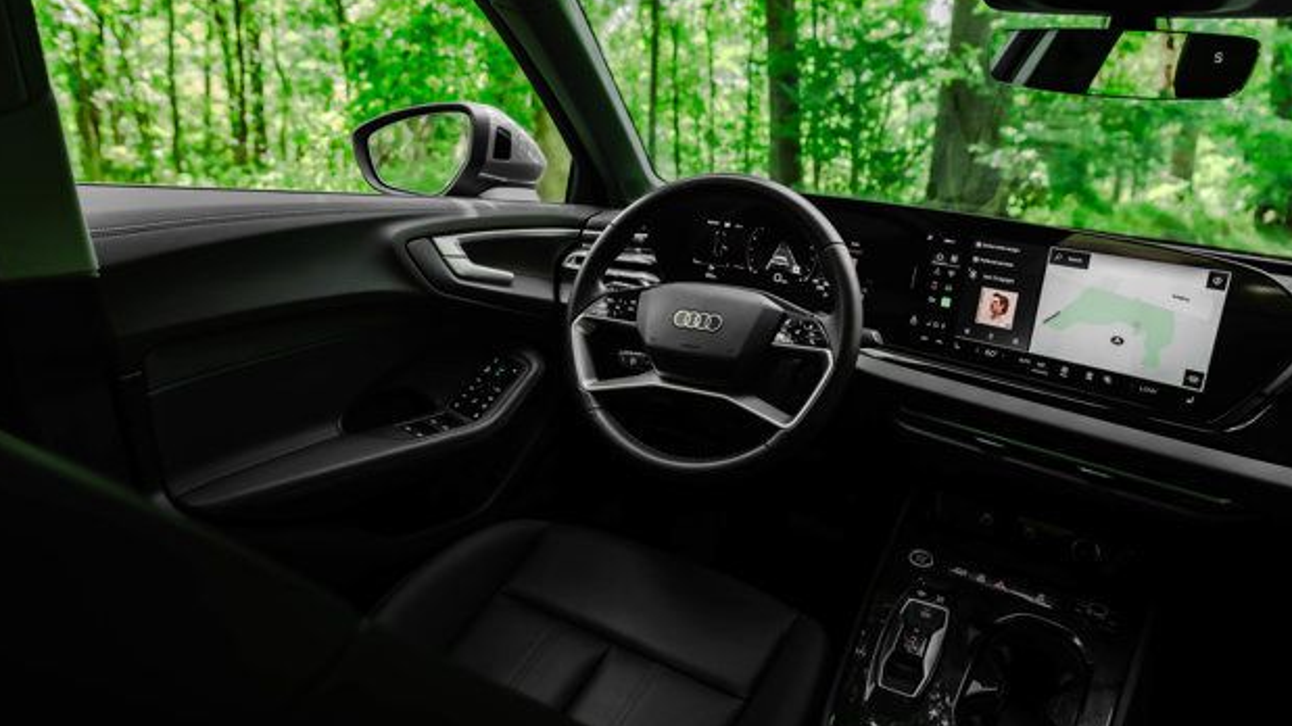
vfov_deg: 44.3
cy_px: 322
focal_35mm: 26
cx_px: 626
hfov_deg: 71.9
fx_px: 891
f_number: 4
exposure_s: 1/200
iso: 640
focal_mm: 24
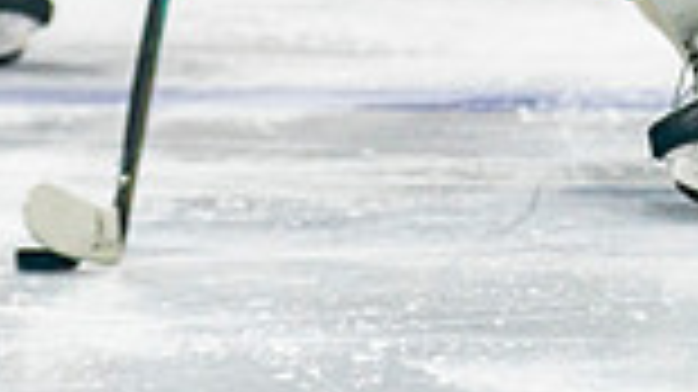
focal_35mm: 892
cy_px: -320
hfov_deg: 2.4
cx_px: 585
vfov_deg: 1.4
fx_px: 16501
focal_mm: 142
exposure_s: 1/640
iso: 800
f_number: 2.8
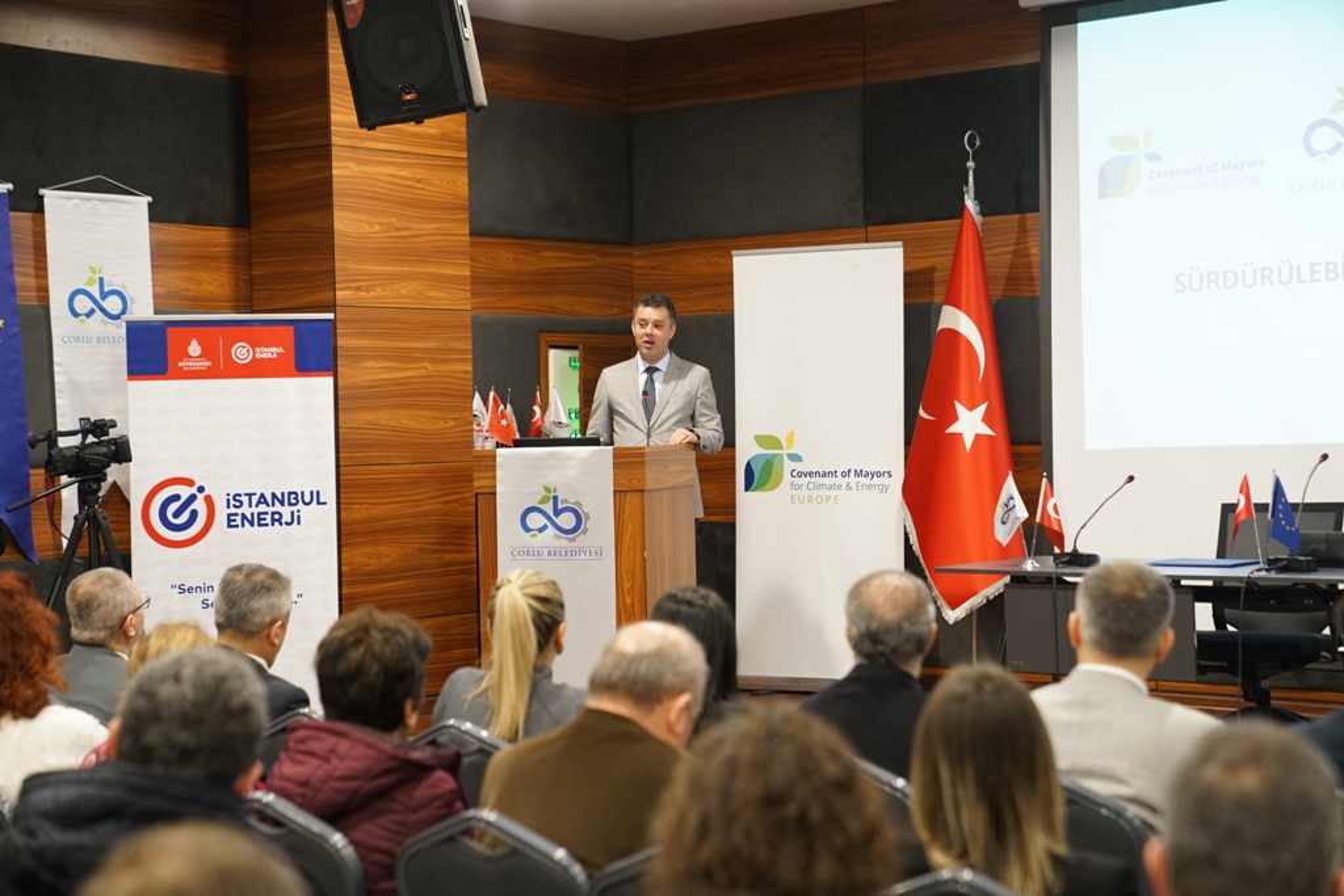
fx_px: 2614
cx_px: 672
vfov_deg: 19.5
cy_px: 448
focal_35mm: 70
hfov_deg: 28.8
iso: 2000
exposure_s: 1/50
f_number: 3.2
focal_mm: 70
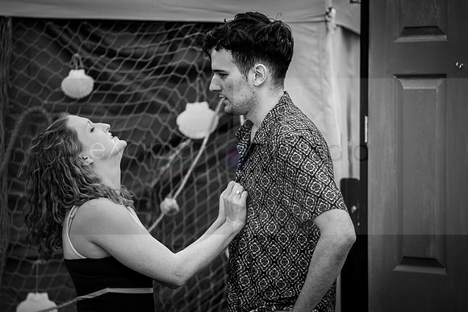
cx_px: 252
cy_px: 168
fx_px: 2804
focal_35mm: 216
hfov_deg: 9.5
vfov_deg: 6.4
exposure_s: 1/250
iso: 200
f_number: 2.8
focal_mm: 200
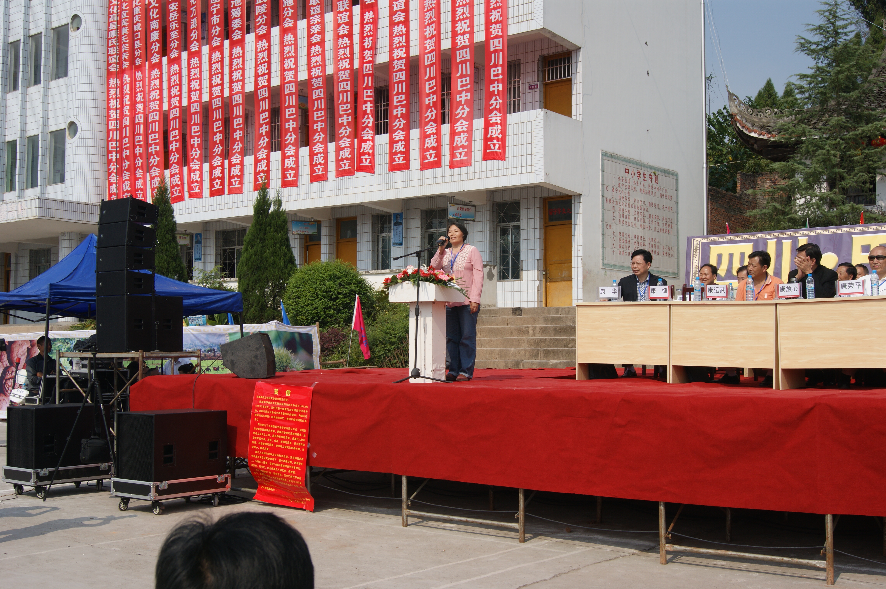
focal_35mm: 42
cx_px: 443
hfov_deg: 46.4
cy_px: 294
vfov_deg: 31.9
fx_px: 1033
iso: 100
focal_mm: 28
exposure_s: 1/200
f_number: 11
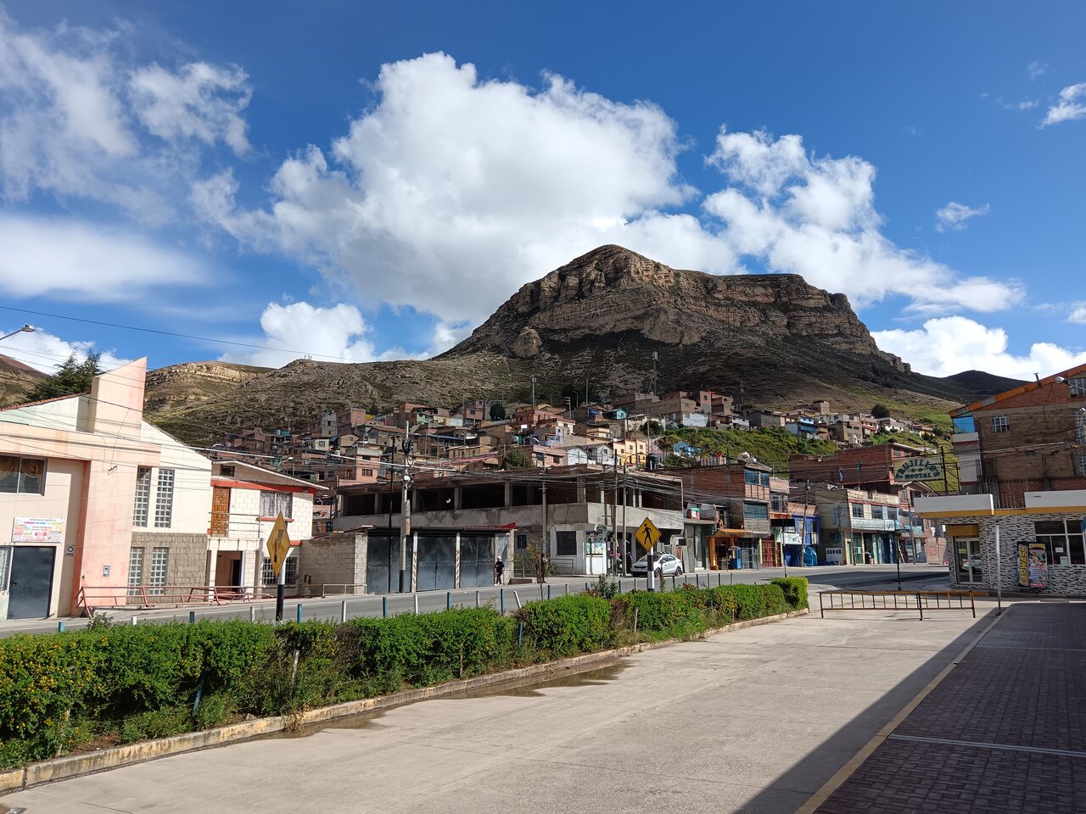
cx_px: 543
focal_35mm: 27
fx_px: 847
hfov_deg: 65.3
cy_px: 407
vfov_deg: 51.4
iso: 100
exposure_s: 1/1183
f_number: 1.9
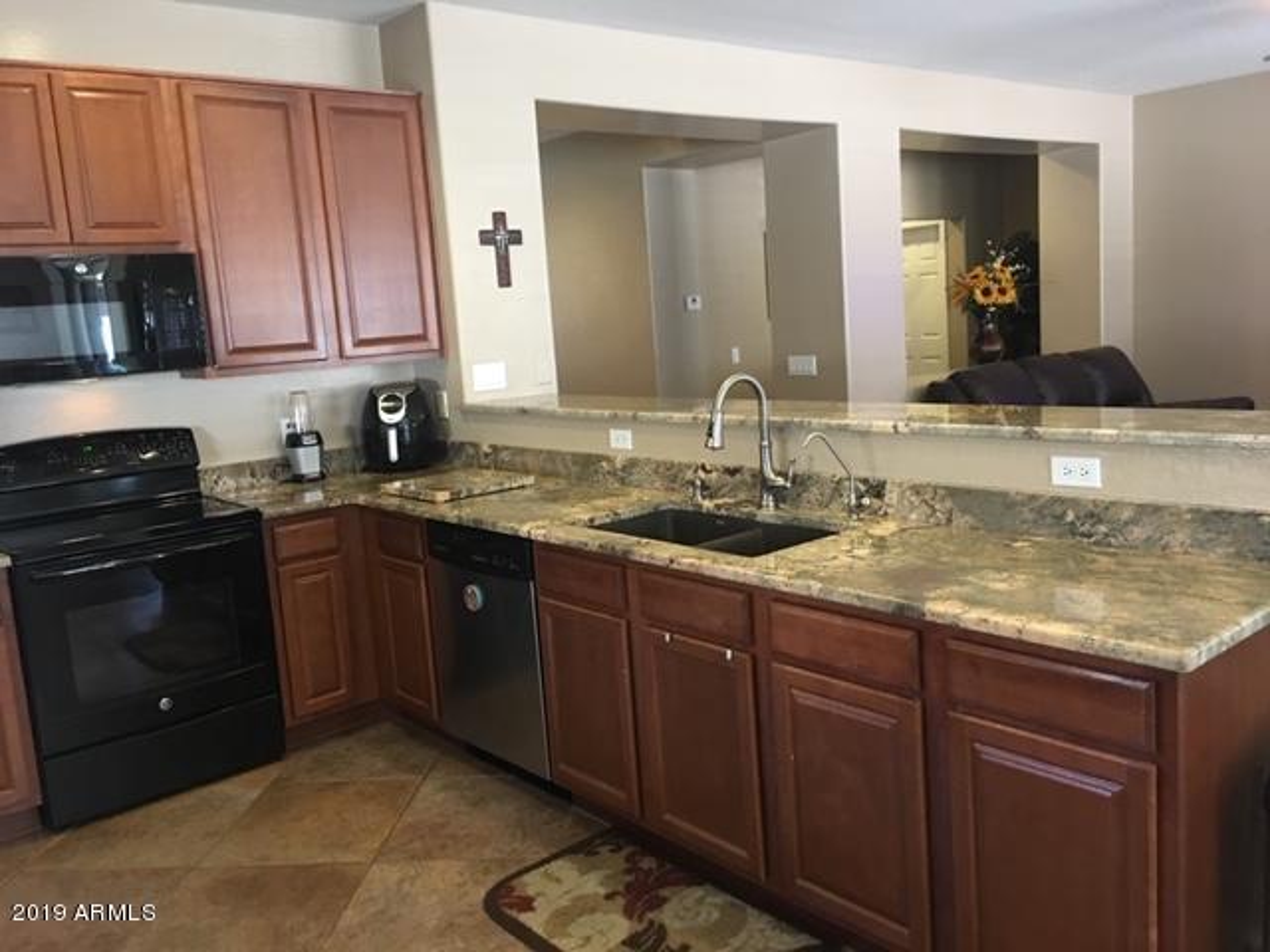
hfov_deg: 61.7
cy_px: 476
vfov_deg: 48.2
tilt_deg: -6.4
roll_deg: +4.0
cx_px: 635
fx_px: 1064
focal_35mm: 29
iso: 100
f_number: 2.2
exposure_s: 1/15
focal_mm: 4.15
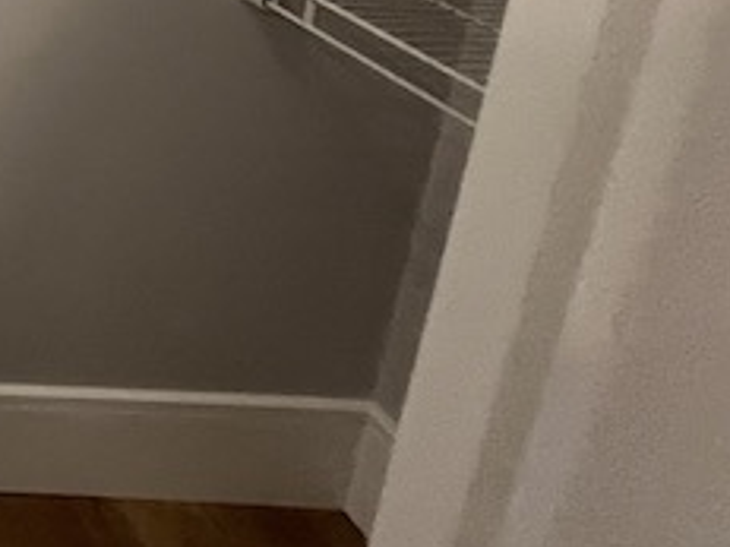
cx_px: -477
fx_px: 948
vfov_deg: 27.2
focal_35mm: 45
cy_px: -158
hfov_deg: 25.1
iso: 250
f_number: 1.8
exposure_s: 1/120
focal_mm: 1.57
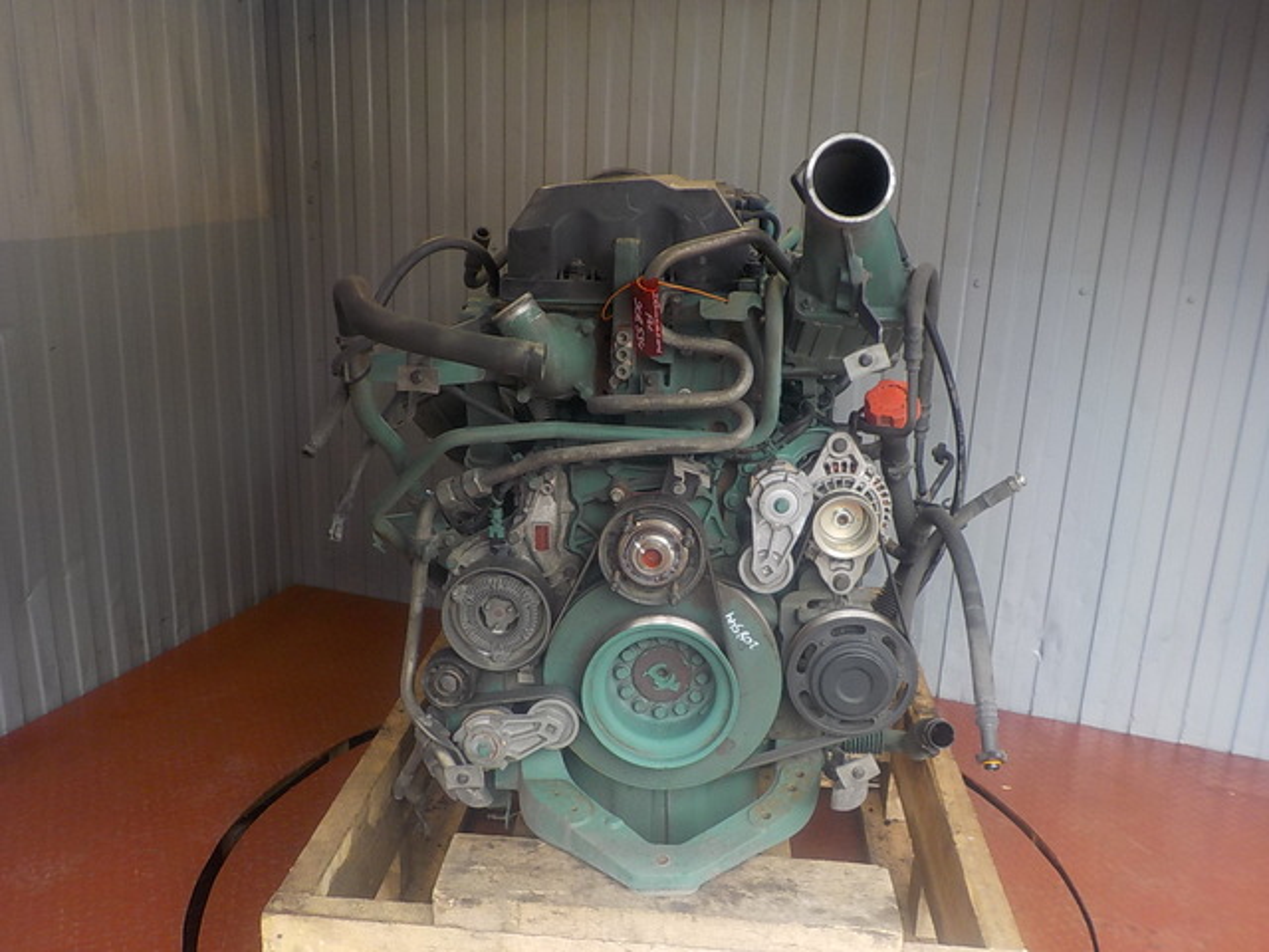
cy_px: 476
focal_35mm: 30
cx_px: 634
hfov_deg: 60.0
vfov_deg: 46.8
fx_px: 1100
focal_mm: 4.1
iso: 125
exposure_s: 1/60
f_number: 3.3
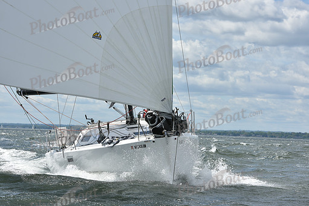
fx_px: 1219
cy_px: 98
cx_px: 146
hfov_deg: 14.4
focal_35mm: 142
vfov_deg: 9.7
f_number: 8
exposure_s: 1/1600
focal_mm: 125
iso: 320
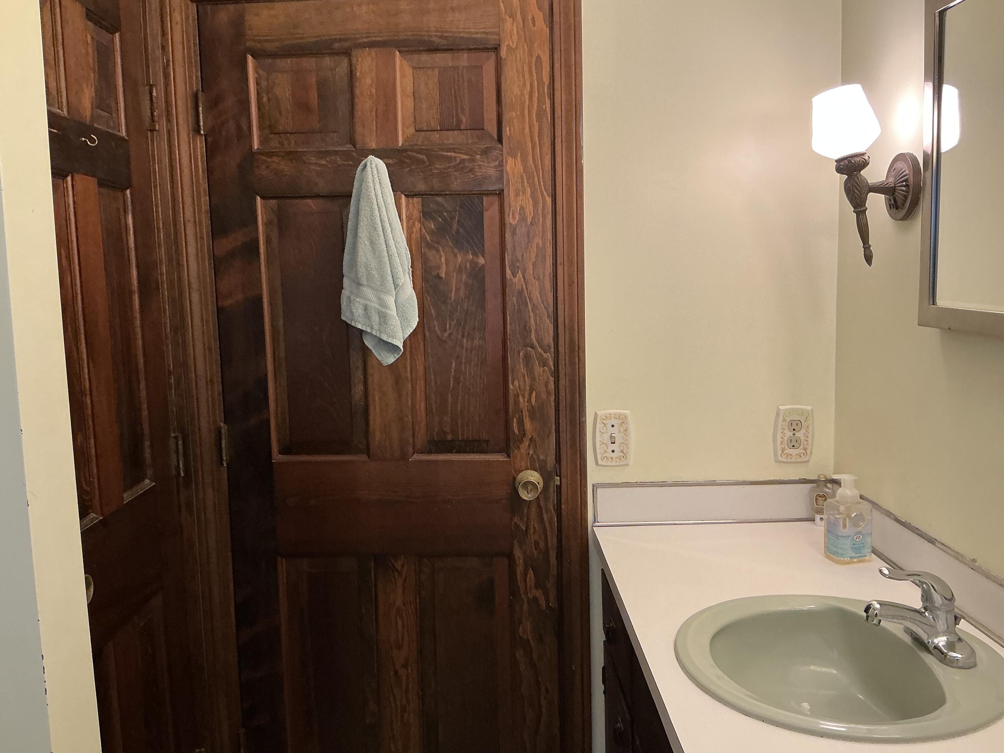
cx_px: 502
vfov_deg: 49.7
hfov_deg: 63.4
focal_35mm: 28
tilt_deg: -7.8
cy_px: 376
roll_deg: +2.4
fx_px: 812
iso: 80
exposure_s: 1/60
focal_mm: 3
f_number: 1.8
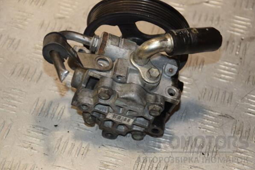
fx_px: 804
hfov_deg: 18.0
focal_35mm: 114
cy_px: 85
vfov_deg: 12.1
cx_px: 128
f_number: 6.3
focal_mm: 75
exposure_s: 1/200
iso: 800
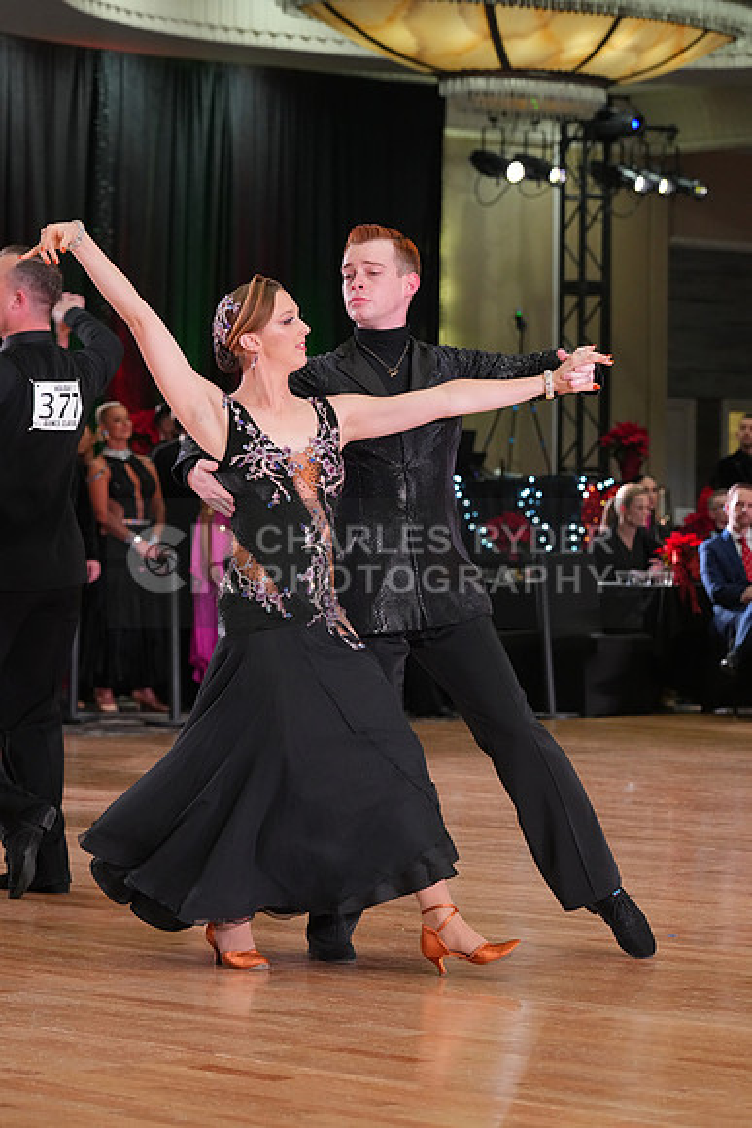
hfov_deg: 11.0
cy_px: 564
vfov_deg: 16.4
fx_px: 3914
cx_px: 376
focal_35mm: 125
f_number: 5.6
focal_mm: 125
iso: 3200
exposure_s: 1/200
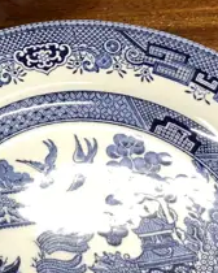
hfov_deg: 12.0
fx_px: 1000
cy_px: 48
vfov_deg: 15.4
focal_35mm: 124
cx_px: -74
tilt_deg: -53.4
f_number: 1.8
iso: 80
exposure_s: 1/100
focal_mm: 4.25
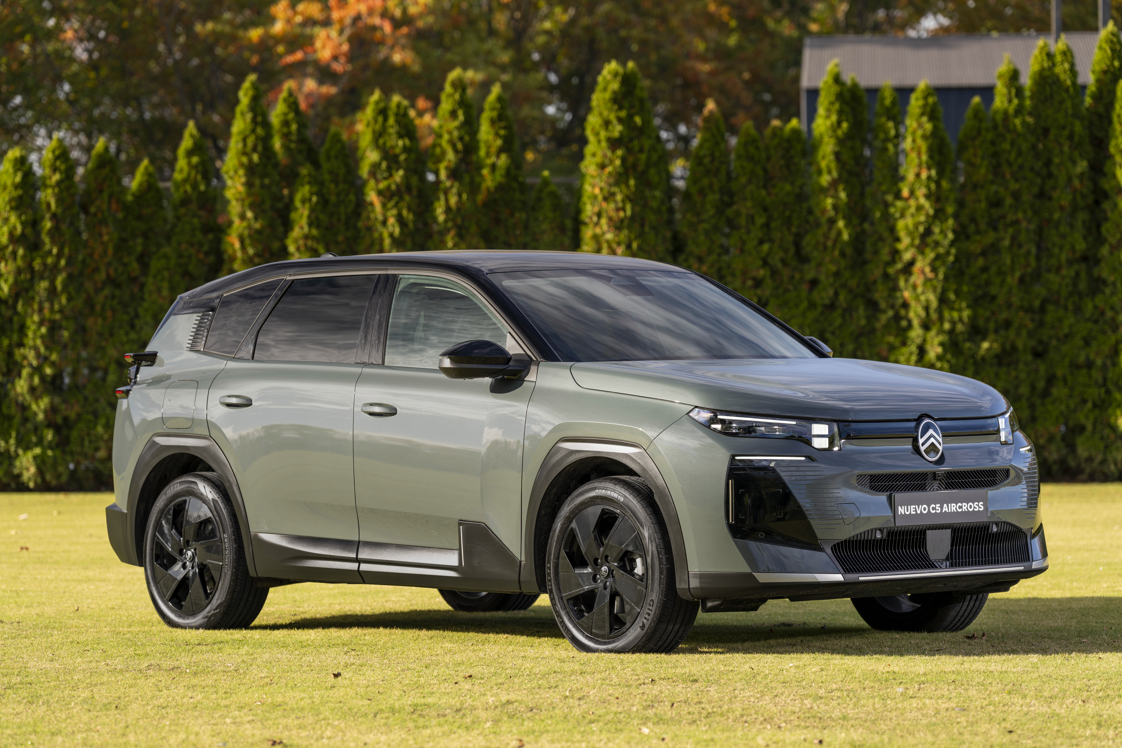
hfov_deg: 16.4
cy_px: 374
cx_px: 561
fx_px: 3896
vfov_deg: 11.0
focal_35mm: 125
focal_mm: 125
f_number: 3.5
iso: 320
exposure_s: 1/320
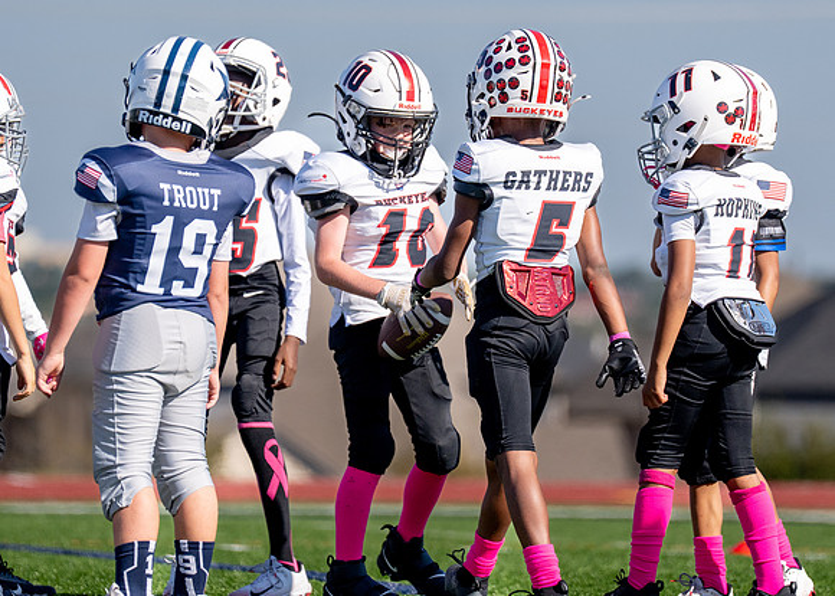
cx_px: 401
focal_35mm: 384
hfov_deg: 5.3
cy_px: 250
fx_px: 9098
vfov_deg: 3.8
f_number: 2.8
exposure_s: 1/6400
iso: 320
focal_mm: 200
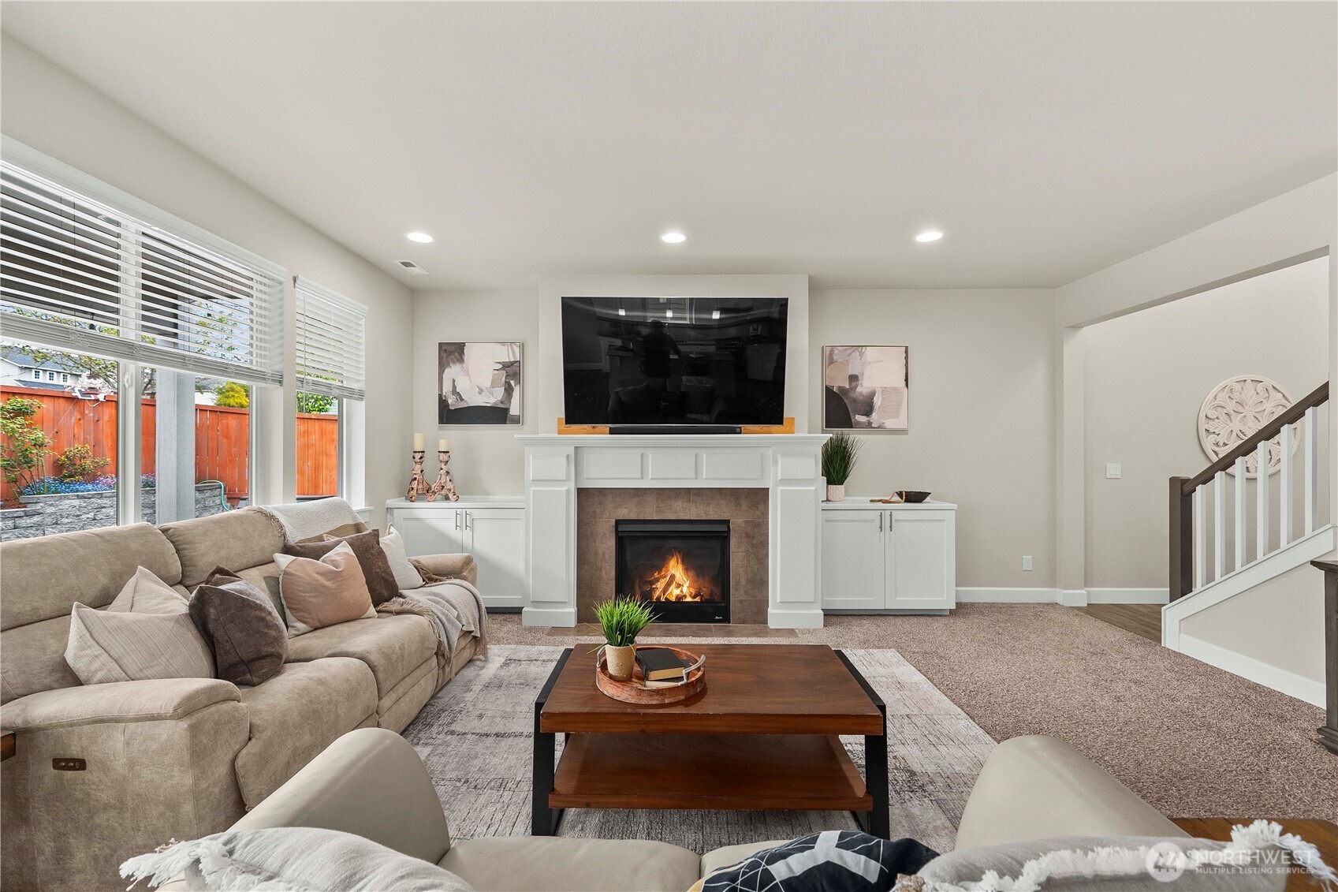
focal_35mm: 14
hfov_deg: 104.3
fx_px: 520
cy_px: 446
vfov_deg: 81.2
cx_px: 669
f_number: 7.1
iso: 1250
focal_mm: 14
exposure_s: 1/8
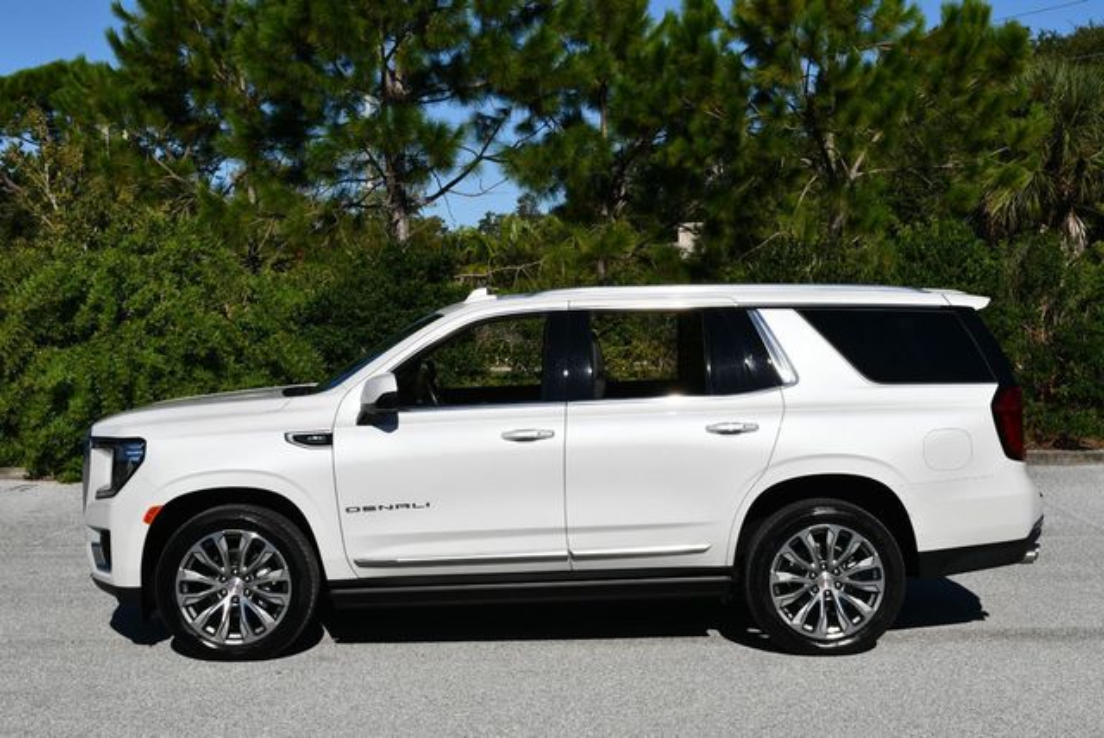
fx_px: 1596
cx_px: 552
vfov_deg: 26.0
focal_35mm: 52
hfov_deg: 38.2
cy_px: 369
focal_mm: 26
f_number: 10
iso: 100
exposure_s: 1/400
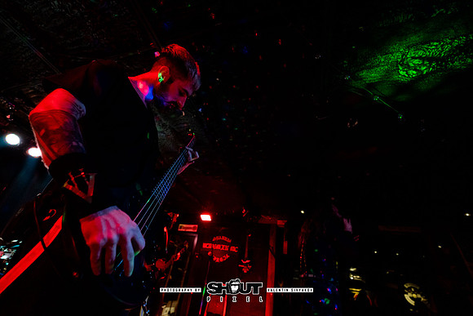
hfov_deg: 104.2
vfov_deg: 81.2
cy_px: 158
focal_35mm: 14
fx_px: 184
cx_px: 236
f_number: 2.8
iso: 3200
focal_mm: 14
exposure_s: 1/200
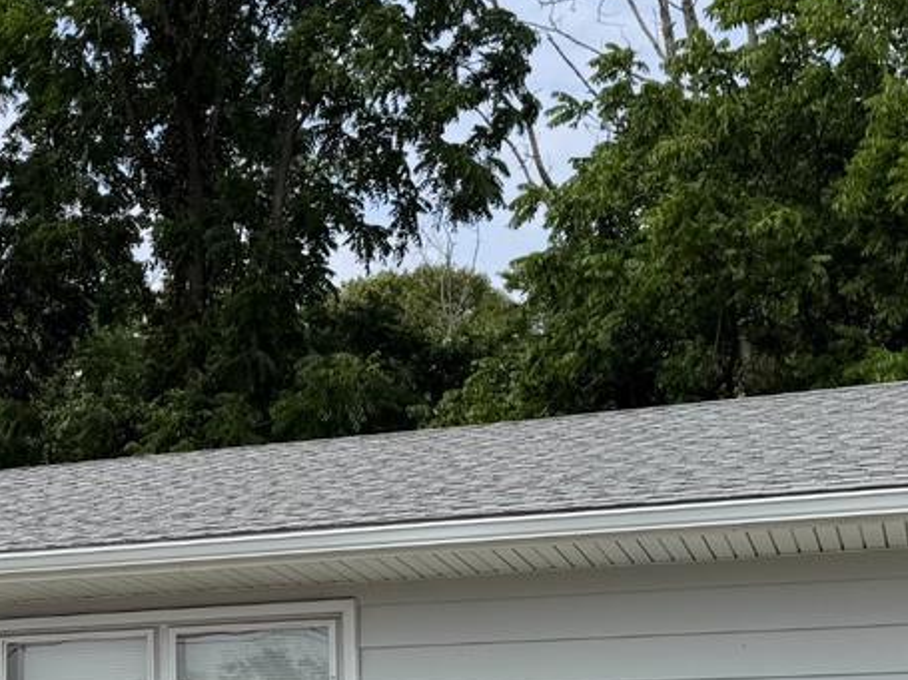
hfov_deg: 24.6
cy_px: 540
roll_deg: +0.2
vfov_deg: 19.2
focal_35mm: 76
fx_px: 1993
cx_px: 14
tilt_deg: +11.3
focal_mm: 6.76
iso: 80
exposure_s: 1/5714
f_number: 1.78
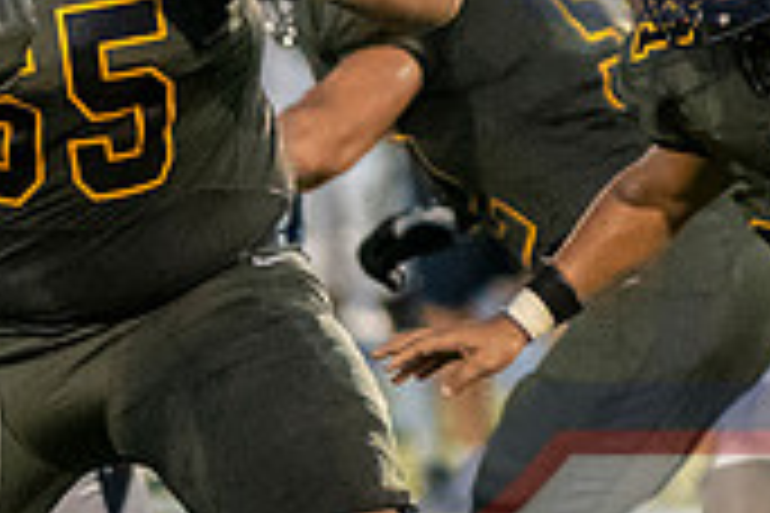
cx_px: -69
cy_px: -19
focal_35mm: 1272
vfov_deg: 1.1
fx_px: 27205
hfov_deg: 1.6
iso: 9000
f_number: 2.8
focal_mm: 200
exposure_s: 1/1600
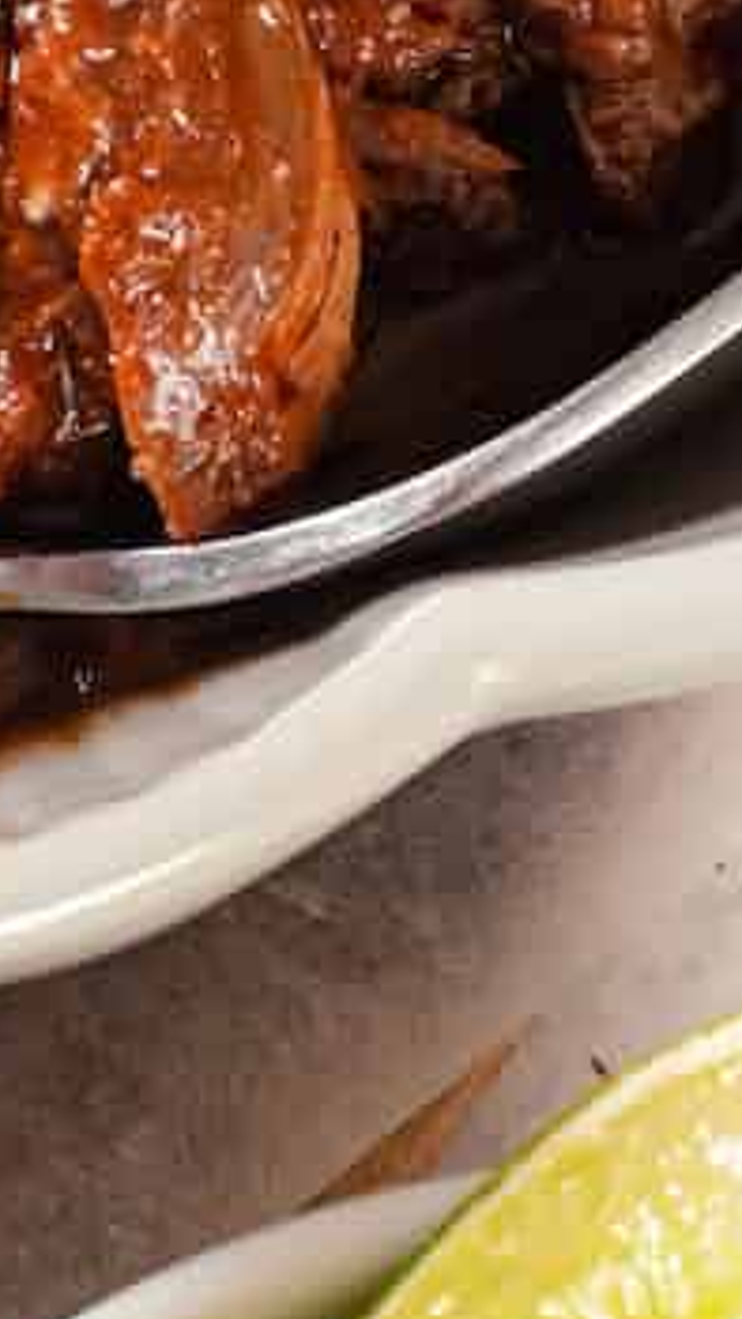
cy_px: -1315
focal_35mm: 566
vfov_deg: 3.8
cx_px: -674
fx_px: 19788
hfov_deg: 2.1
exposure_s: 1/160
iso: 100
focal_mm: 105
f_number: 16
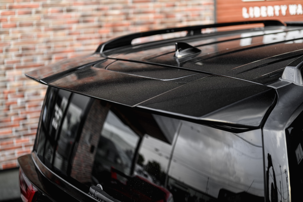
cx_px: 152
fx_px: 421
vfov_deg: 27.0
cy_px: 101
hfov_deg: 39.6
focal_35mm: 50
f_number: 1.8
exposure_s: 1/320
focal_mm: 50
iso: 200
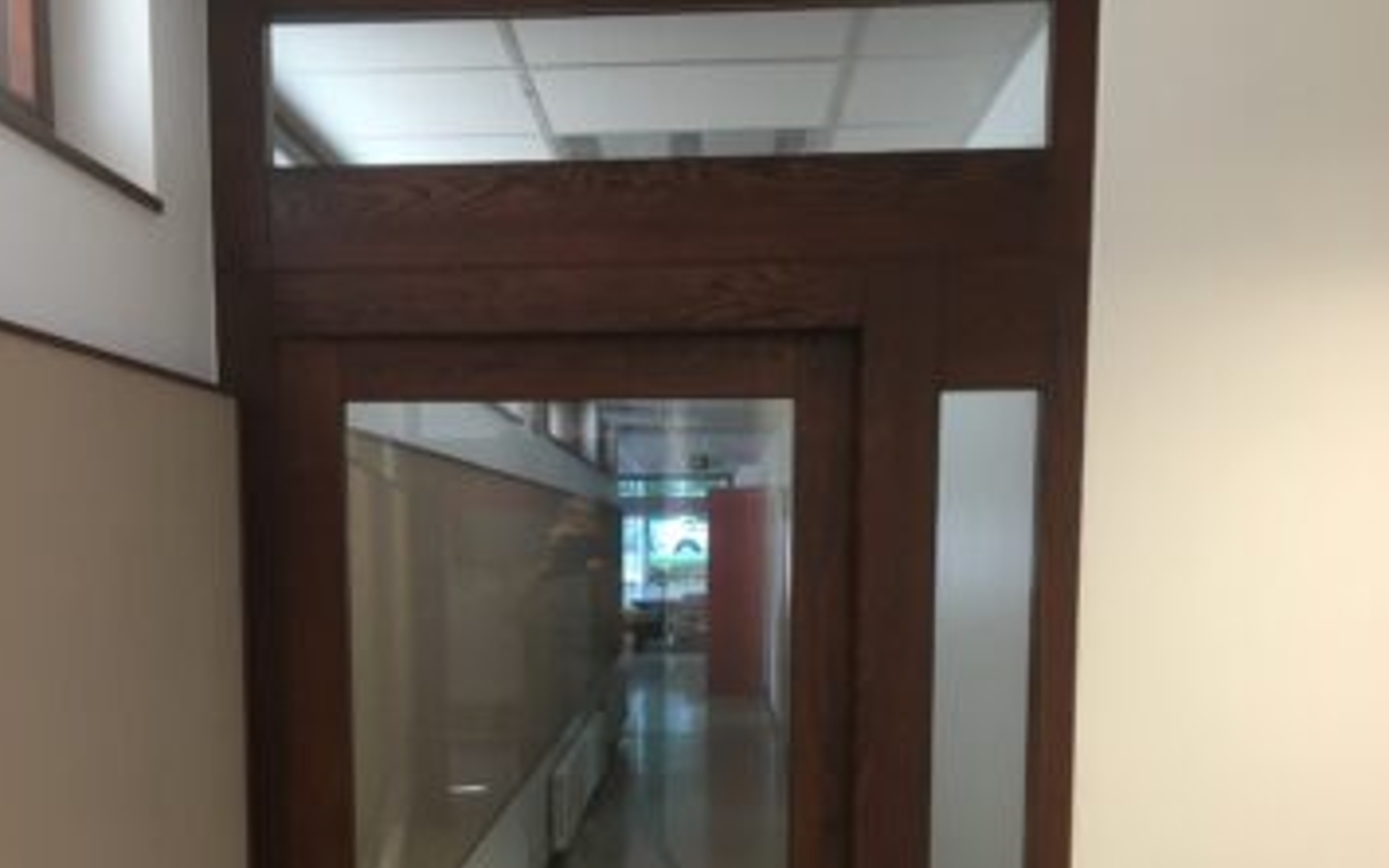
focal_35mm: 52
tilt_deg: -6.7
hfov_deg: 38.6
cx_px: 528
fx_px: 1969
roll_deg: +0.0
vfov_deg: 24.1
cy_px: 790
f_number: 2.2
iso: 80
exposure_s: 1/33
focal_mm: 4.15
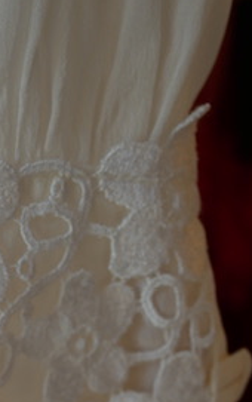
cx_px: -59
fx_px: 877
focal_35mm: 80
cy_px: 469
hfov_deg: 15.7
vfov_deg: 23.8
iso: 200
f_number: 3.9
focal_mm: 16
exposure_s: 1/125
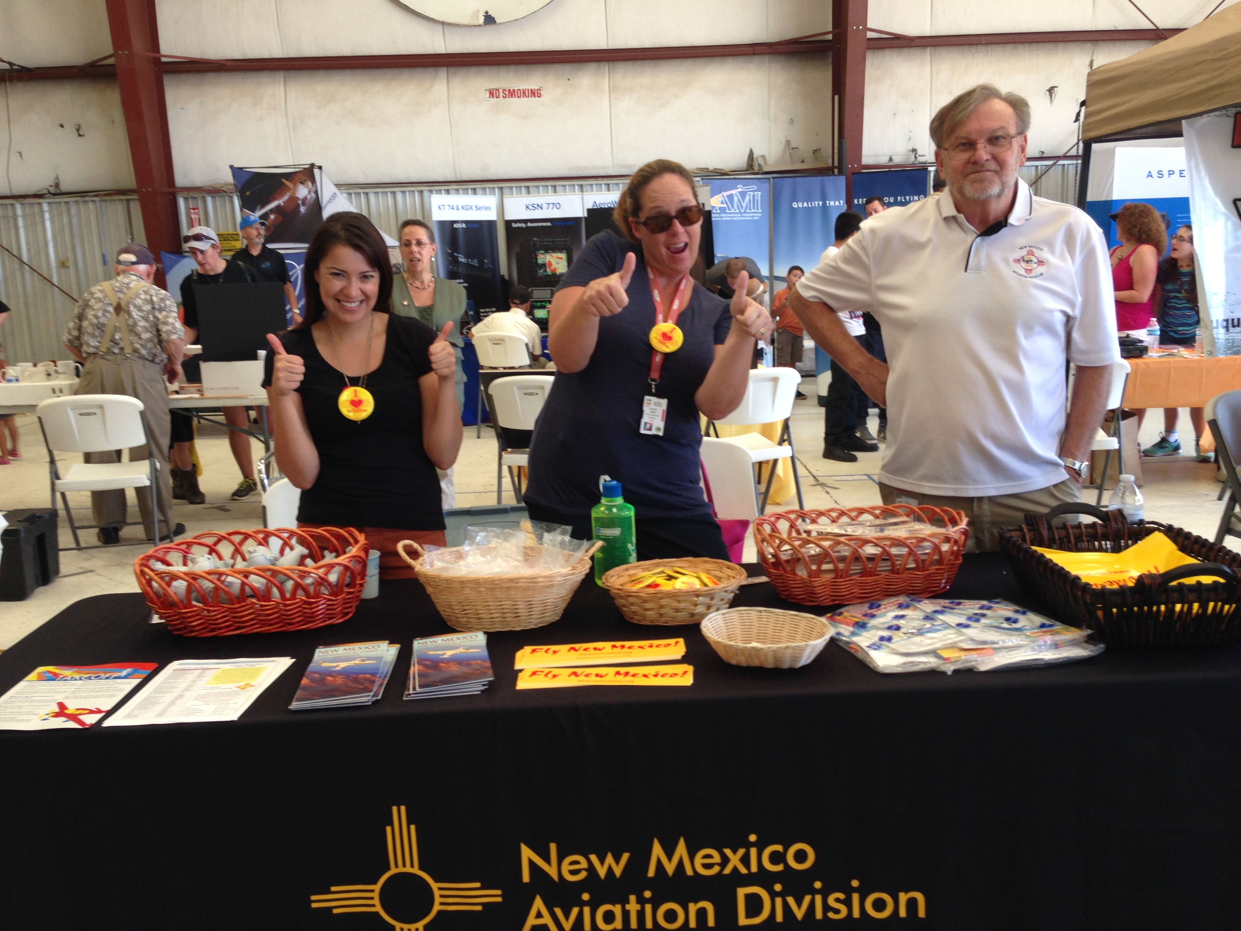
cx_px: 620
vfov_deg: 42.9
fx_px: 1183
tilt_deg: -11.3
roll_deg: +2.0
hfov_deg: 55.4
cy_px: 466
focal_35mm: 33
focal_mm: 4.12
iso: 50
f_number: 2.4
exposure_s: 1/60
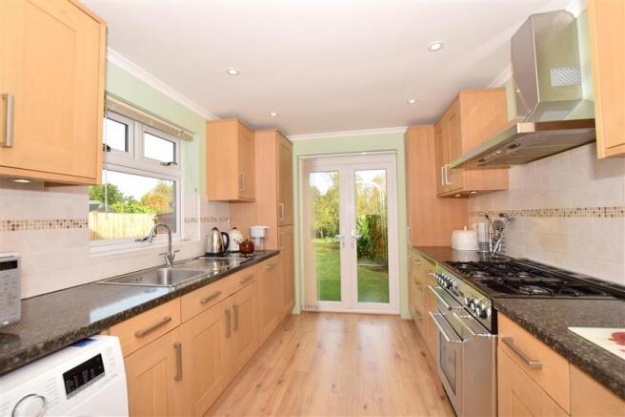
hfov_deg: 100.4
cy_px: 208
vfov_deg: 77.3
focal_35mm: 15
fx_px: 260
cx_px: 312
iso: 200
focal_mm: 10
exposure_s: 1/200
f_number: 9
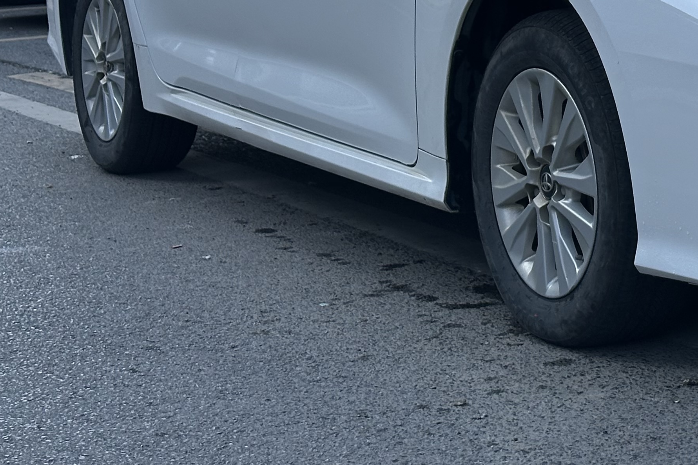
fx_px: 2191
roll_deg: +1.3
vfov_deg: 11.8
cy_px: -122
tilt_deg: -1.3
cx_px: 743
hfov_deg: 17.6
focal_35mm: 113
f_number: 1.78
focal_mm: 6.86
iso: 64
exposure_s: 1/2252
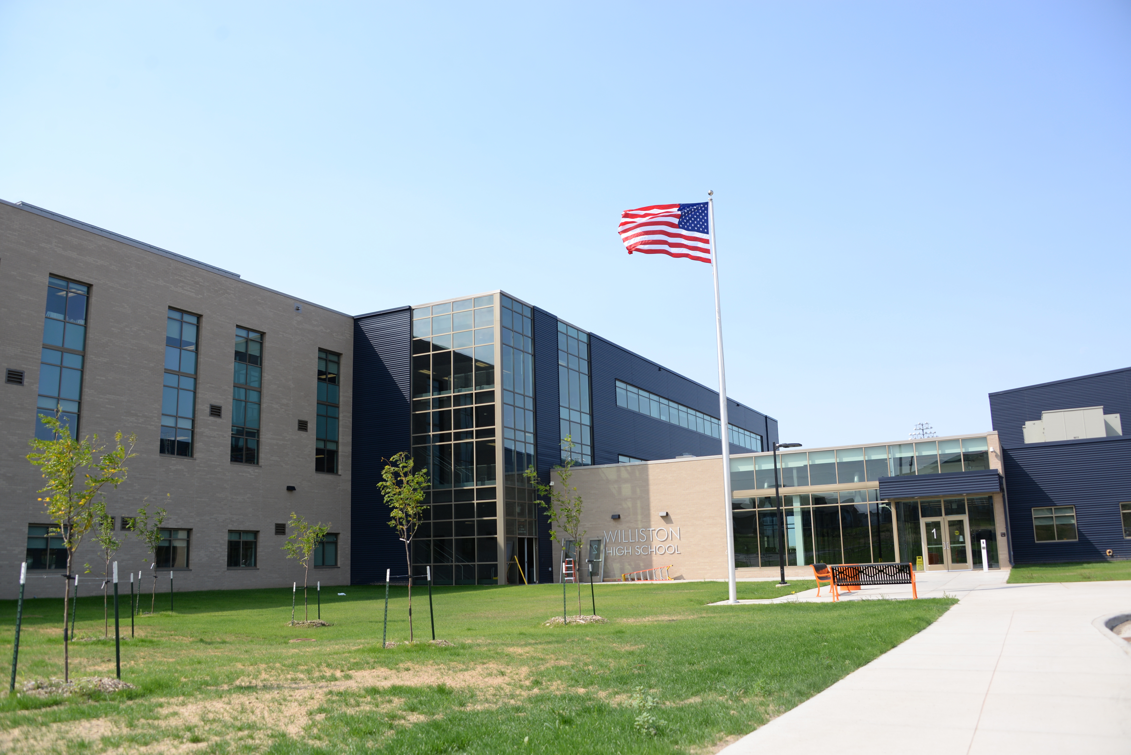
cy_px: 378
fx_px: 880
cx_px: 566
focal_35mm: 28
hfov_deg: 65.5
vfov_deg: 46.4
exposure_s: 1/800
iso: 200
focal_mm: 28
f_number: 5.6
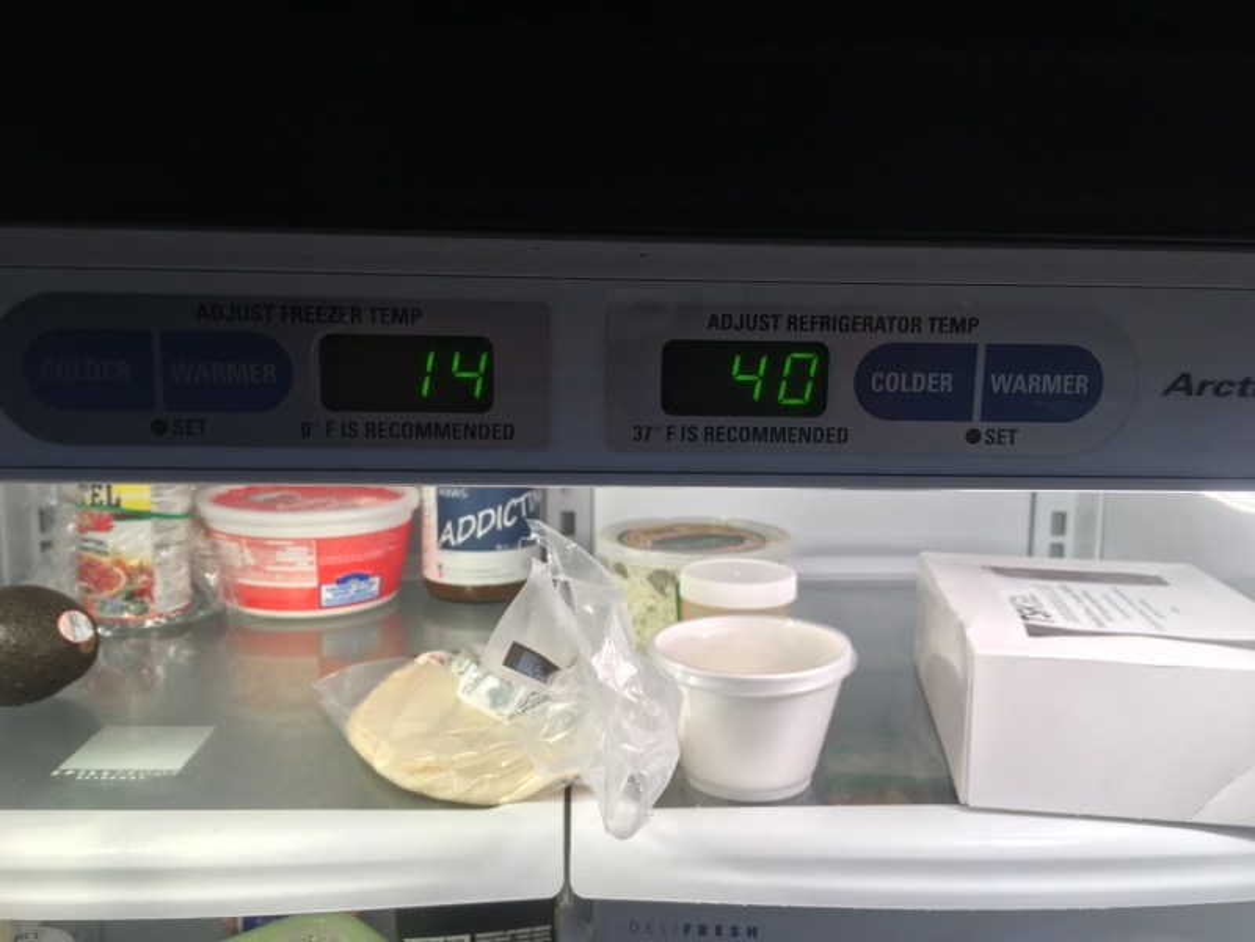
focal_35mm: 29
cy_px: 471
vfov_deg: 48.2
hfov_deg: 61.7
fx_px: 1051
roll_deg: -0.8
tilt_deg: -9.2
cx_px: 628
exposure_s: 1/60
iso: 25
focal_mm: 4.15
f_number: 2.2
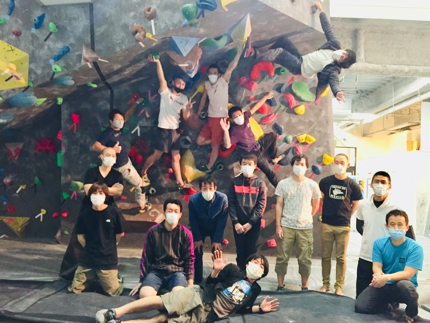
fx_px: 373
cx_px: 221
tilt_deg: +3.7
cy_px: 156
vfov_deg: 46.8
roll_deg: -2.9
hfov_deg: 60.0
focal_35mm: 30
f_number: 2.2
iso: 200
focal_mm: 4.15
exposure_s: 1/30
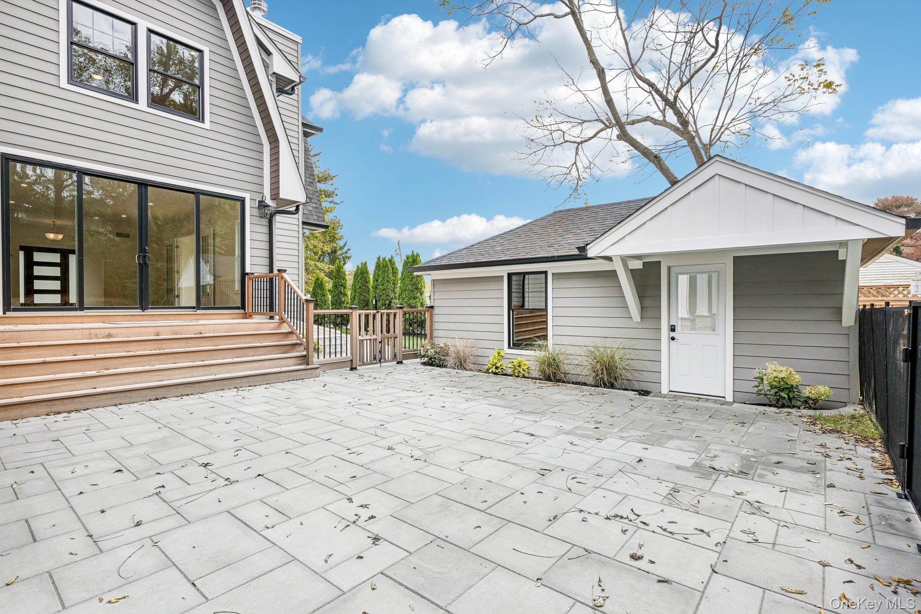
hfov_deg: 93.3
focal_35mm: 17
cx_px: 460
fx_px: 435
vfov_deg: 70.4
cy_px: 307
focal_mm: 17
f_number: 9
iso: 160
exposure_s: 1/200
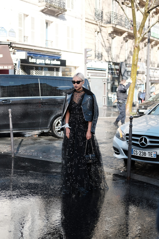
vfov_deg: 37.5
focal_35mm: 53
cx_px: 80
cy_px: 120
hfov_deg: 25.5
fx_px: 351
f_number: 2
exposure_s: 1/4000
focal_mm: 35
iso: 640
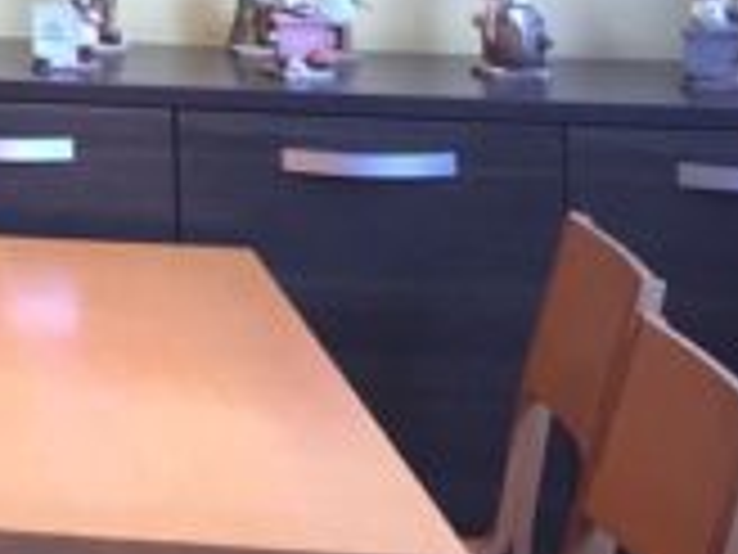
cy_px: -455
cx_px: -918
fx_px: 2899
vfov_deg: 10.3
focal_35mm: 136
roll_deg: -0.3
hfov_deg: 12.2
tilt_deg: +1.1
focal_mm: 4.15
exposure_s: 1/30
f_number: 2.2
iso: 80
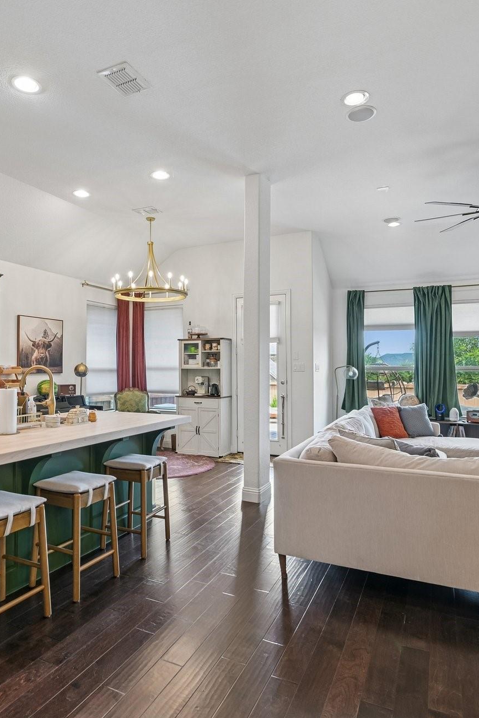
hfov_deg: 57.1
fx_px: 439
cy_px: 366
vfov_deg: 78.6
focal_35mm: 22
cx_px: 209
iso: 400
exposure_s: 1/8
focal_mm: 14
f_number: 8
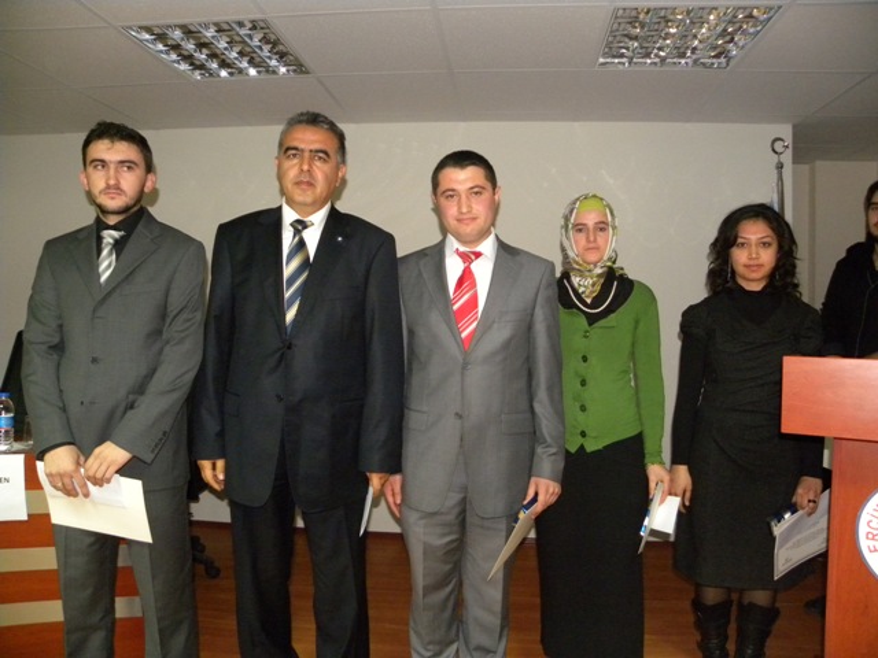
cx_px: 439
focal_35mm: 26
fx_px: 659
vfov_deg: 53.1
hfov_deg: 67.3
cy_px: 329
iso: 400
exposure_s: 1/30
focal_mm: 4.6
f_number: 2.8
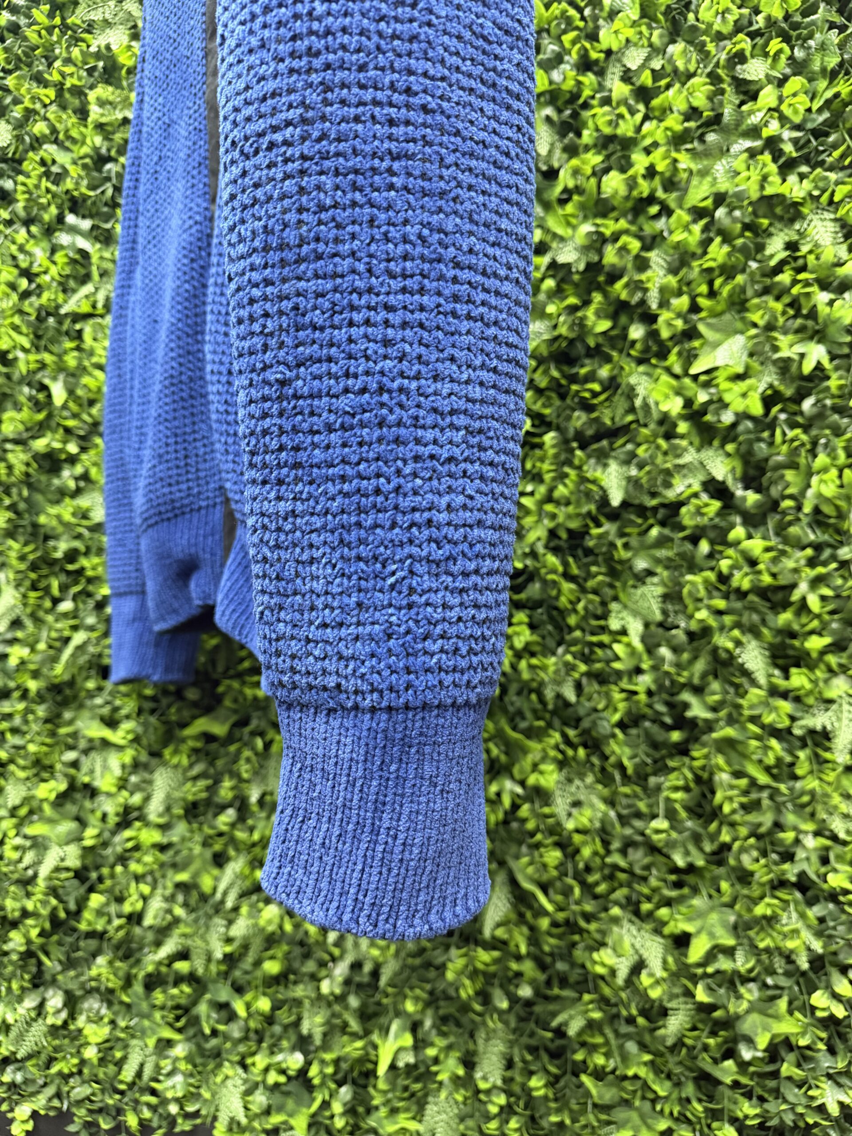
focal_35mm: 24
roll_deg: -0.5
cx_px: 426
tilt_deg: -2.6
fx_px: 788
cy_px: 568
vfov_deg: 71.6
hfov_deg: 56.8
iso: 640
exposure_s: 1/50
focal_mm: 6.76
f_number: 1.78
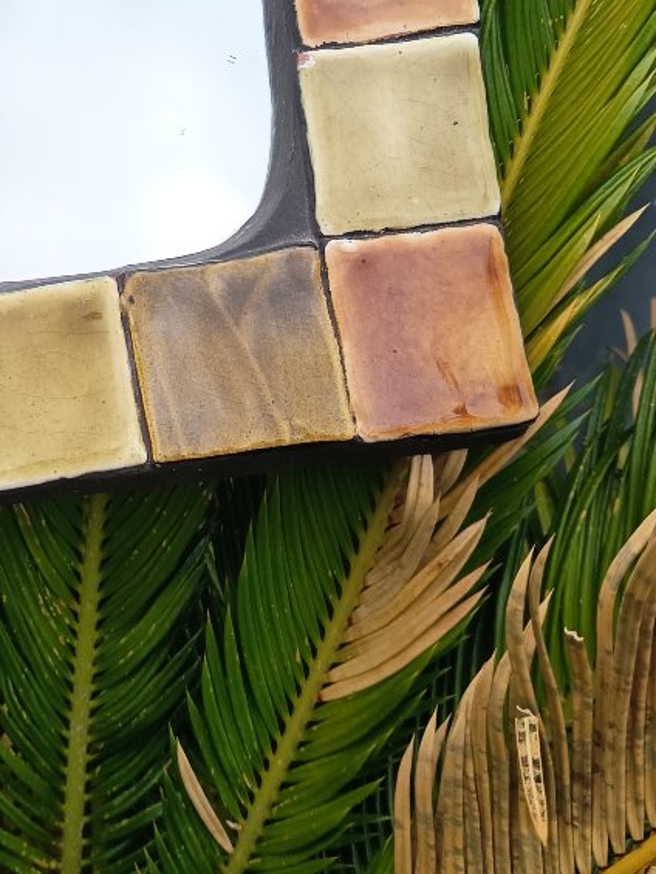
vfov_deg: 36.9
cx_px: 39
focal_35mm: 51
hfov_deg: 27.3
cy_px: 258
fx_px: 1288
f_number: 1.7
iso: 50
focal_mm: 5.27
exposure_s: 1/106
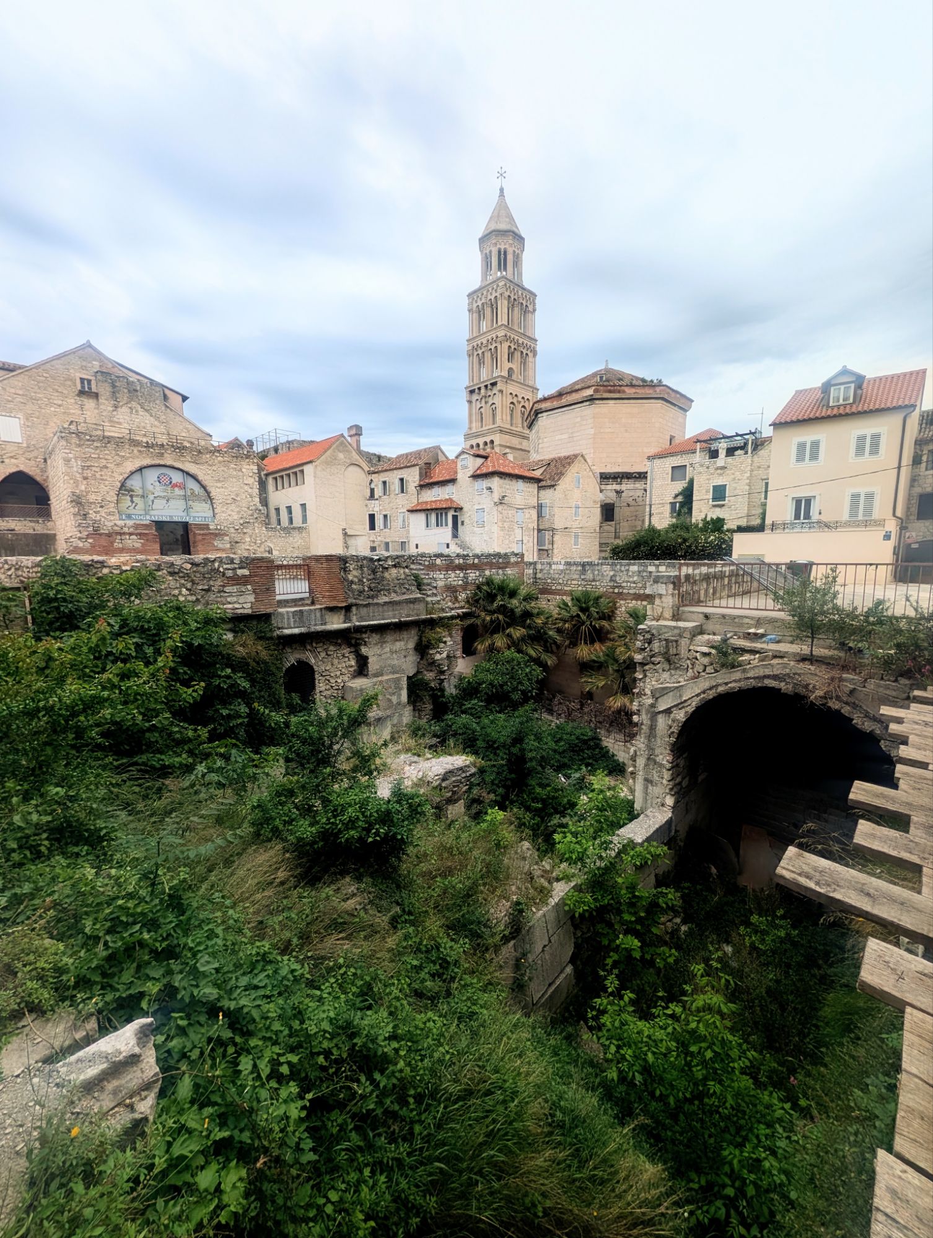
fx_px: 430
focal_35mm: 12
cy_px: 619
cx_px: 466
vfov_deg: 110.5
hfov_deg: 94.6
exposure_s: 1/1541
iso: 54
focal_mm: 2.02
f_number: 1.7
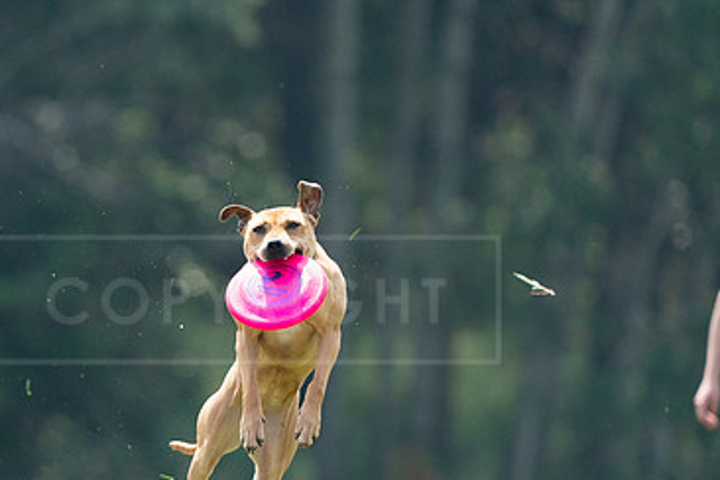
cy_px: 333
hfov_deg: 2.2
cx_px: 177
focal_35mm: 952
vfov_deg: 1.4
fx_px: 19039
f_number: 6.3
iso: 3200
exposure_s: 1/4000
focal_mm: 600
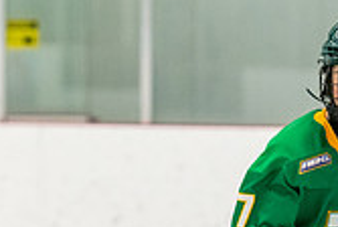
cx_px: 318
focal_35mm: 534
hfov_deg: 3.9
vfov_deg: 2.6
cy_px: 293
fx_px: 5023
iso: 3200
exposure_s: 1/800
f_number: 2.8
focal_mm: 135
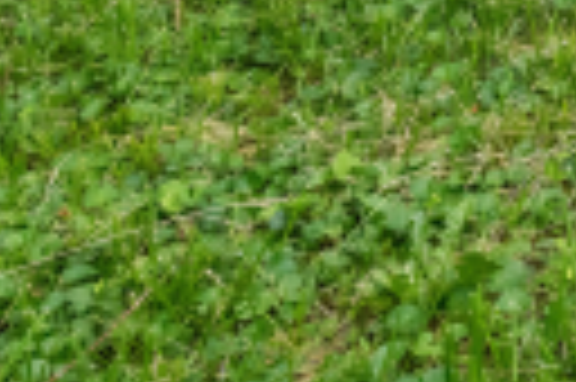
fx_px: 1502
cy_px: -724
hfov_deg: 13.3
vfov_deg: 10.6
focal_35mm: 94
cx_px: 1512
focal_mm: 16
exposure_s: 1/200
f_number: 8
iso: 2000
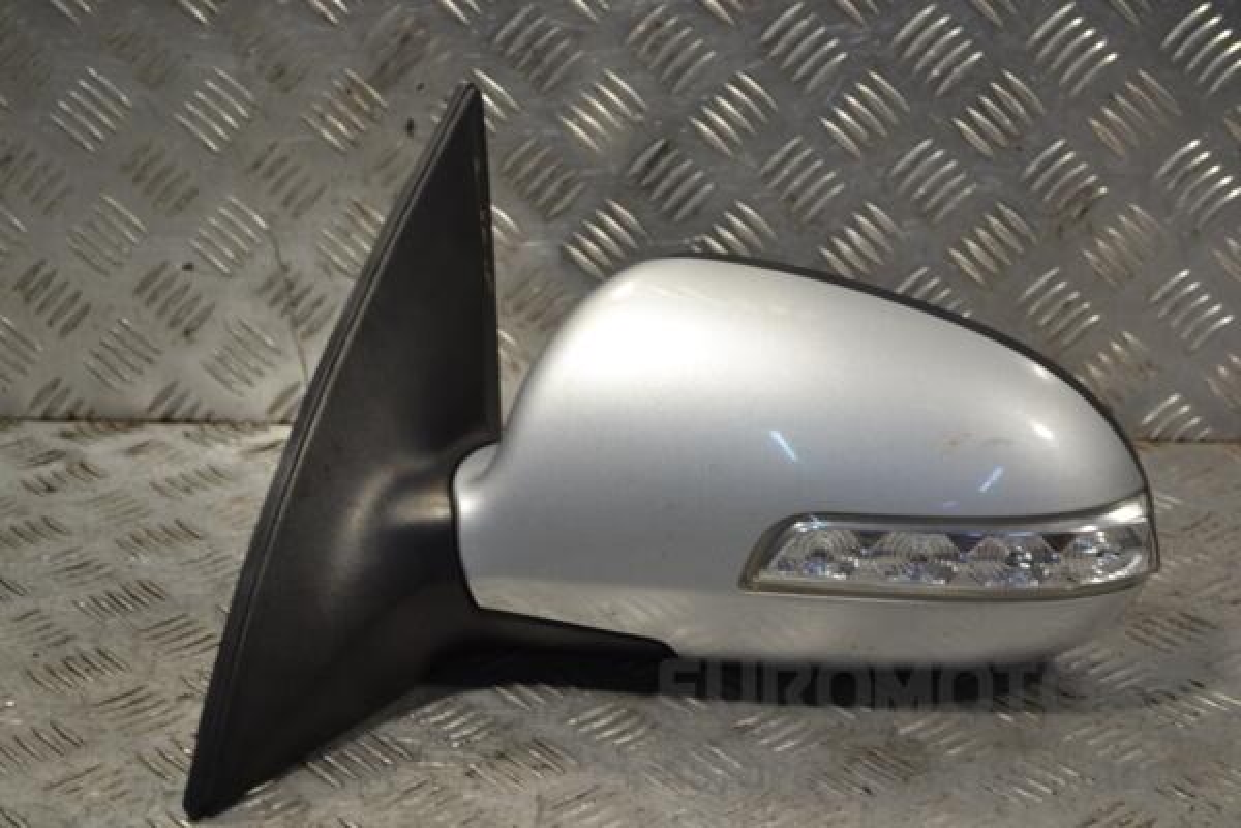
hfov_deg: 29.9
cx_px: 620
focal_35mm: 68
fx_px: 2327
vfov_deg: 20.2
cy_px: 414
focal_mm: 45
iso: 110
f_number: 5.3
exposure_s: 1/30
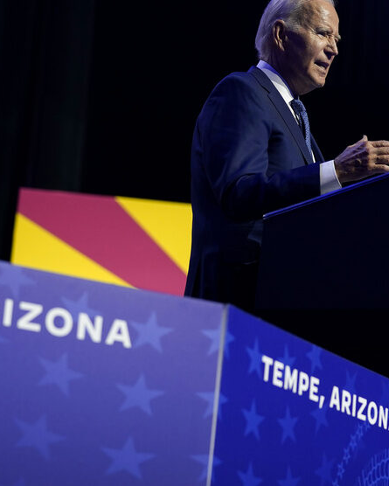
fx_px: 2288
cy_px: 243
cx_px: 185
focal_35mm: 159
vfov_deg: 12.1
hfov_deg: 9.7
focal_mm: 92
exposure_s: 1/125
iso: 1250
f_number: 2.8
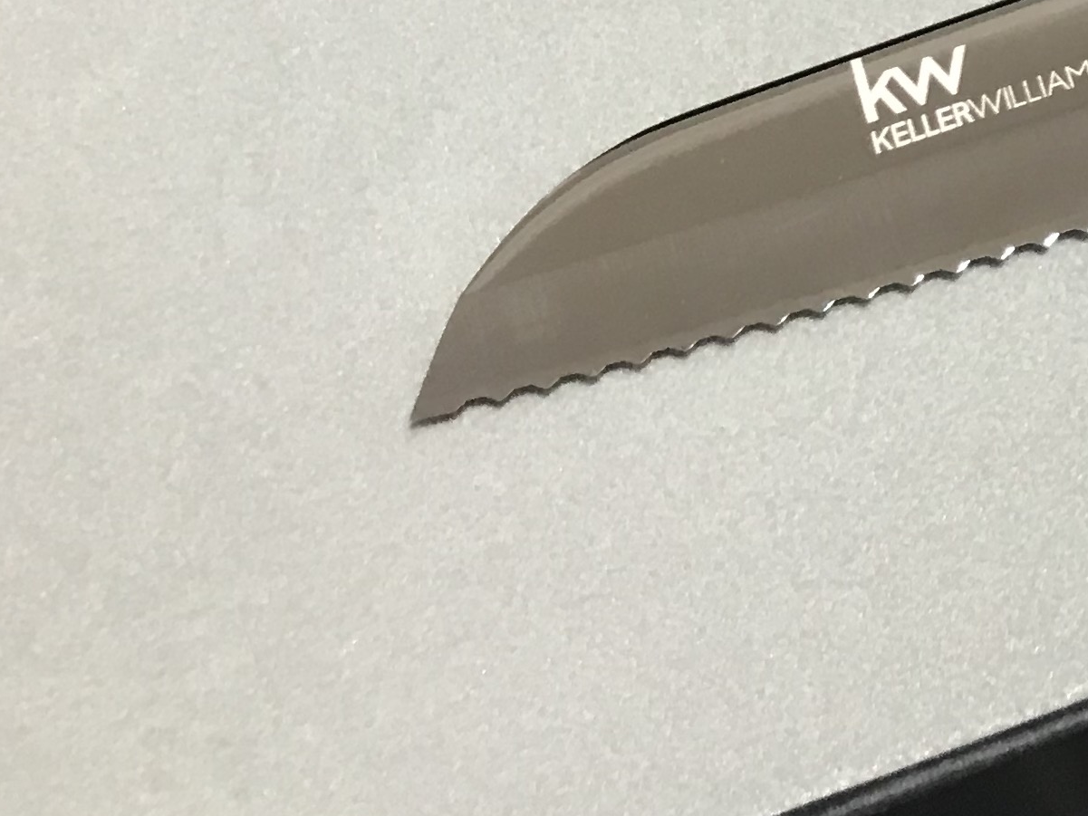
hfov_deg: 18.0
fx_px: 2955
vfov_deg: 15.2
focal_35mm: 94
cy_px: -140
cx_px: 1760
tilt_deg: -57.8
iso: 40
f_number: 1.8
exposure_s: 1/30
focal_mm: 3.99
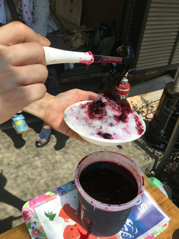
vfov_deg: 61.7
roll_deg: -6.9
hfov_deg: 48.2
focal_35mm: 29
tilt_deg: -34.4
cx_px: 90
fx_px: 200
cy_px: 120
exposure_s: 1/569
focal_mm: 4.15
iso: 25
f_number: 2.2
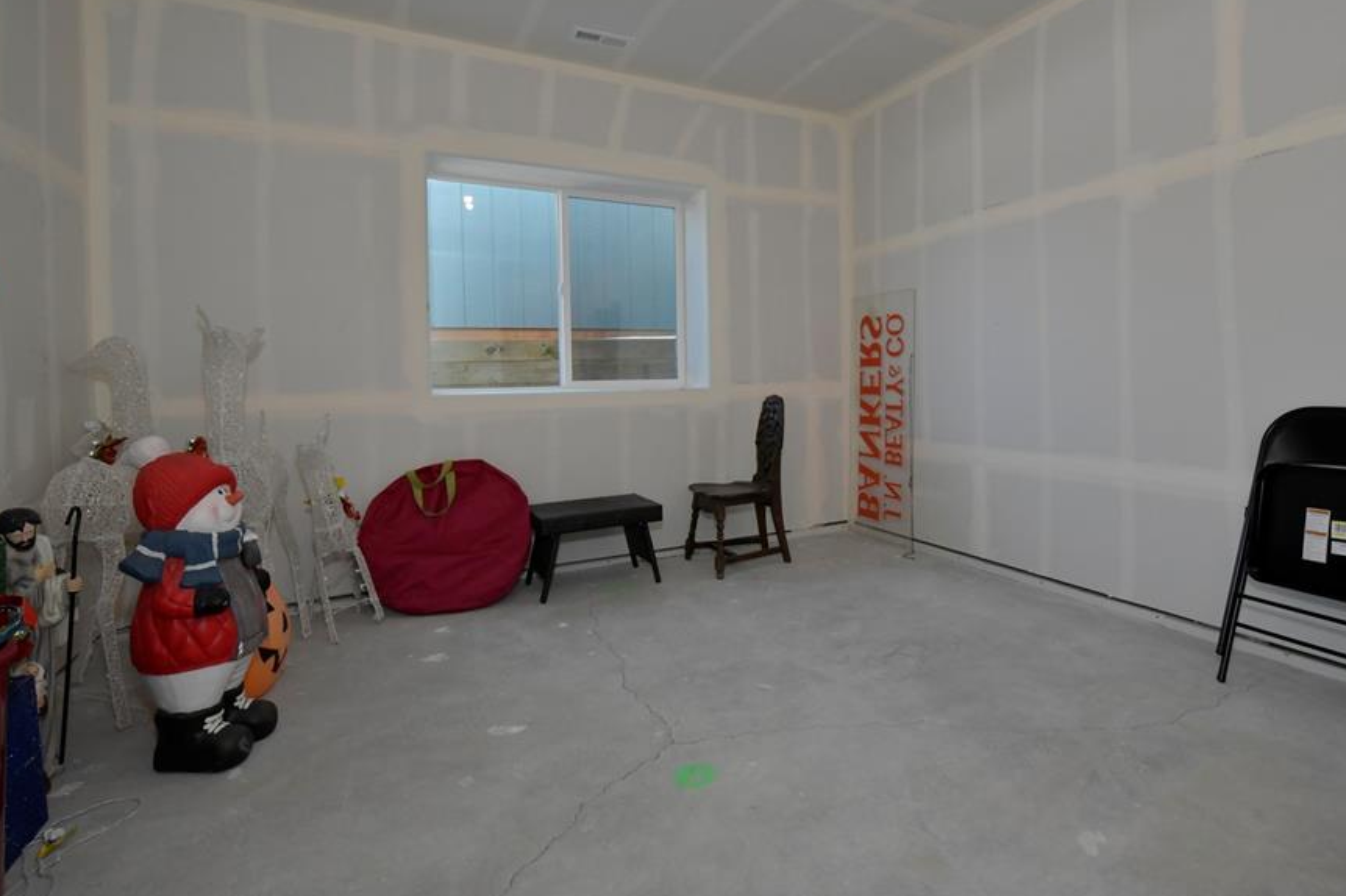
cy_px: 390
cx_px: 762
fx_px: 710
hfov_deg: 86.5
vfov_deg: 64.3
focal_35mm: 19
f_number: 13
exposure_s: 1/160
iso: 2000
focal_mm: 16
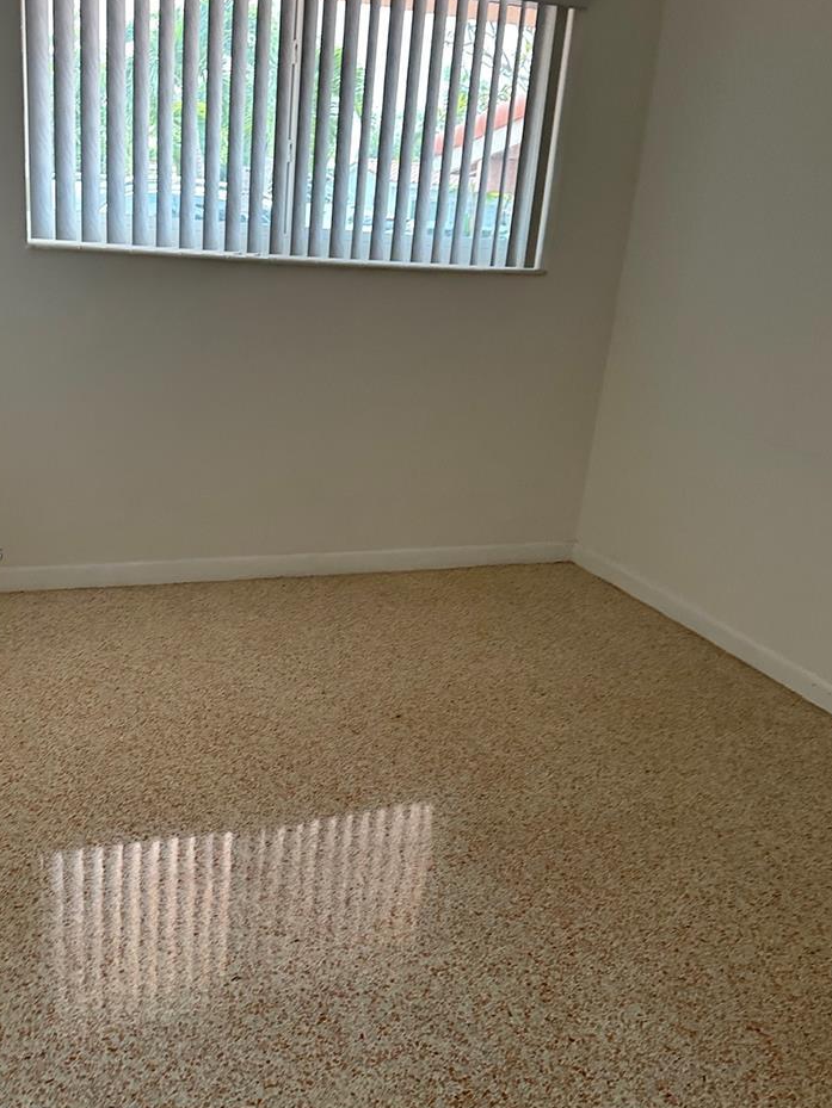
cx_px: 318
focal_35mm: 31
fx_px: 993
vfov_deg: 58.3
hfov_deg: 45.1
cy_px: 555
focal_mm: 6.86
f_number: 1.78
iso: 200
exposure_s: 1/120
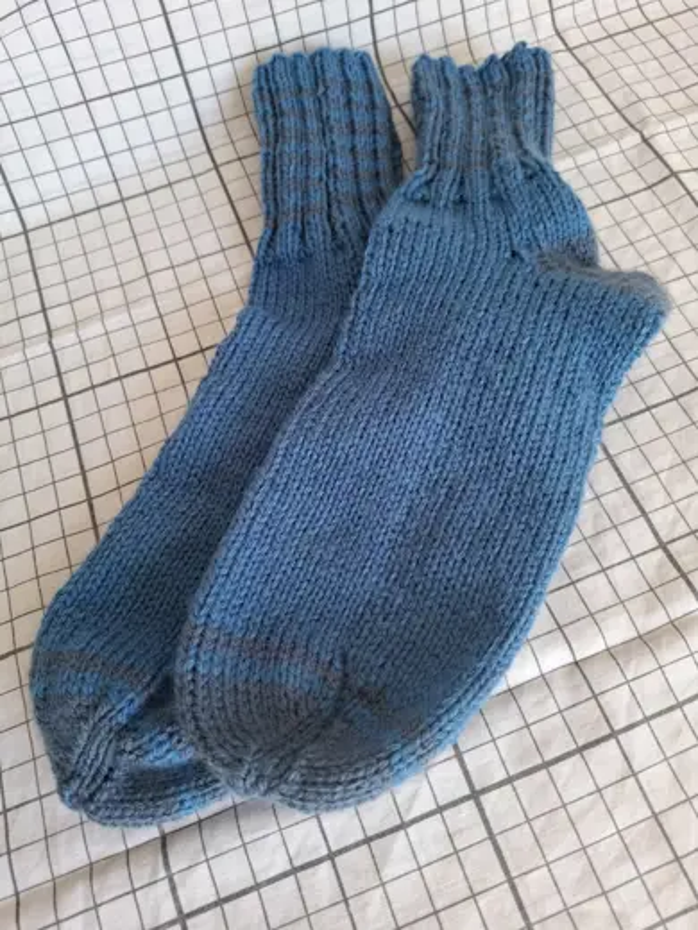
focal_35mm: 23
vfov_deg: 73.9
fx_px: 618
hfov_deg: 58.9
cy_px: 465
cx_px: 349
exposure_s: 1/100
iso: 50
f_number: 1.8
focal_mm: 5.54
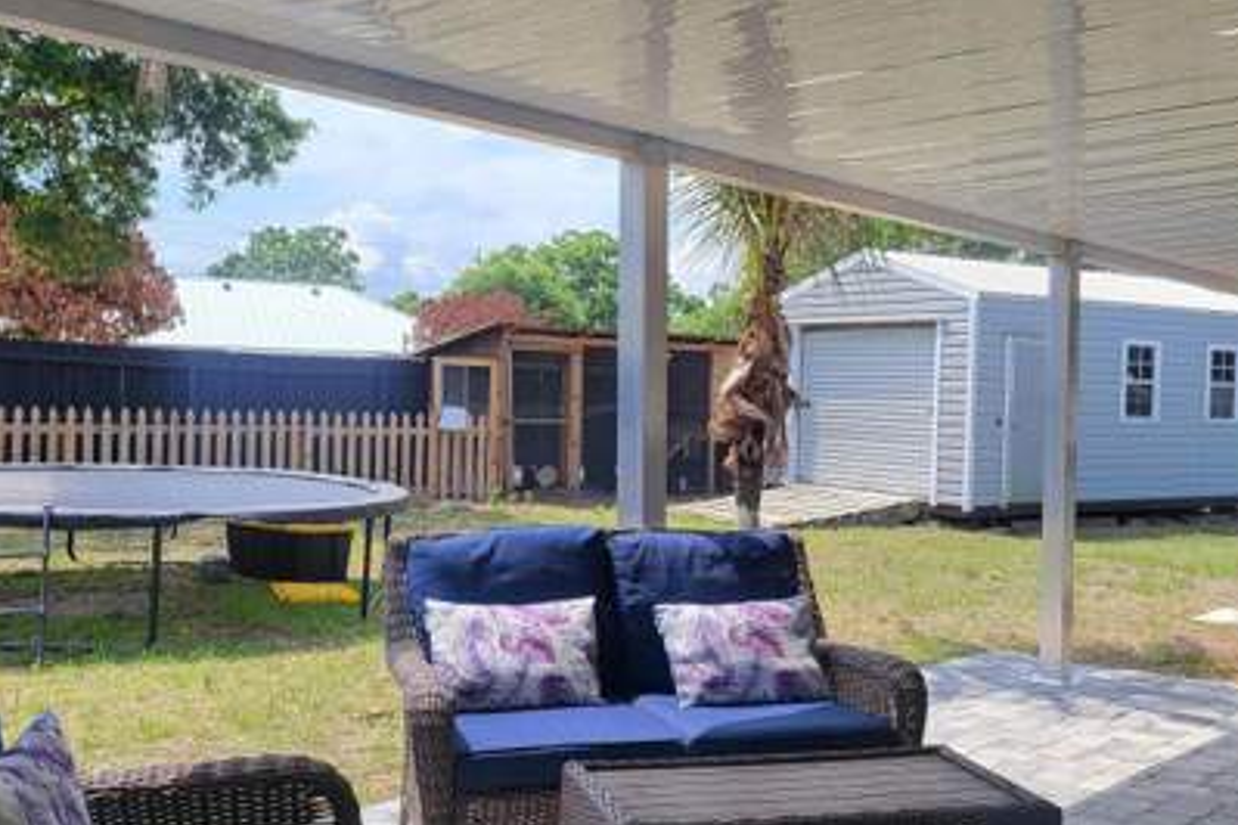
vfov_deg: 33.4
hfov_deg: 48.4
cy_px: 416
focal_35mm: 40
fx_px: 1375
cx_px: 689
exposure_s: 1/1361
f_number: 1.8
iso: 40
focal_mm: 5
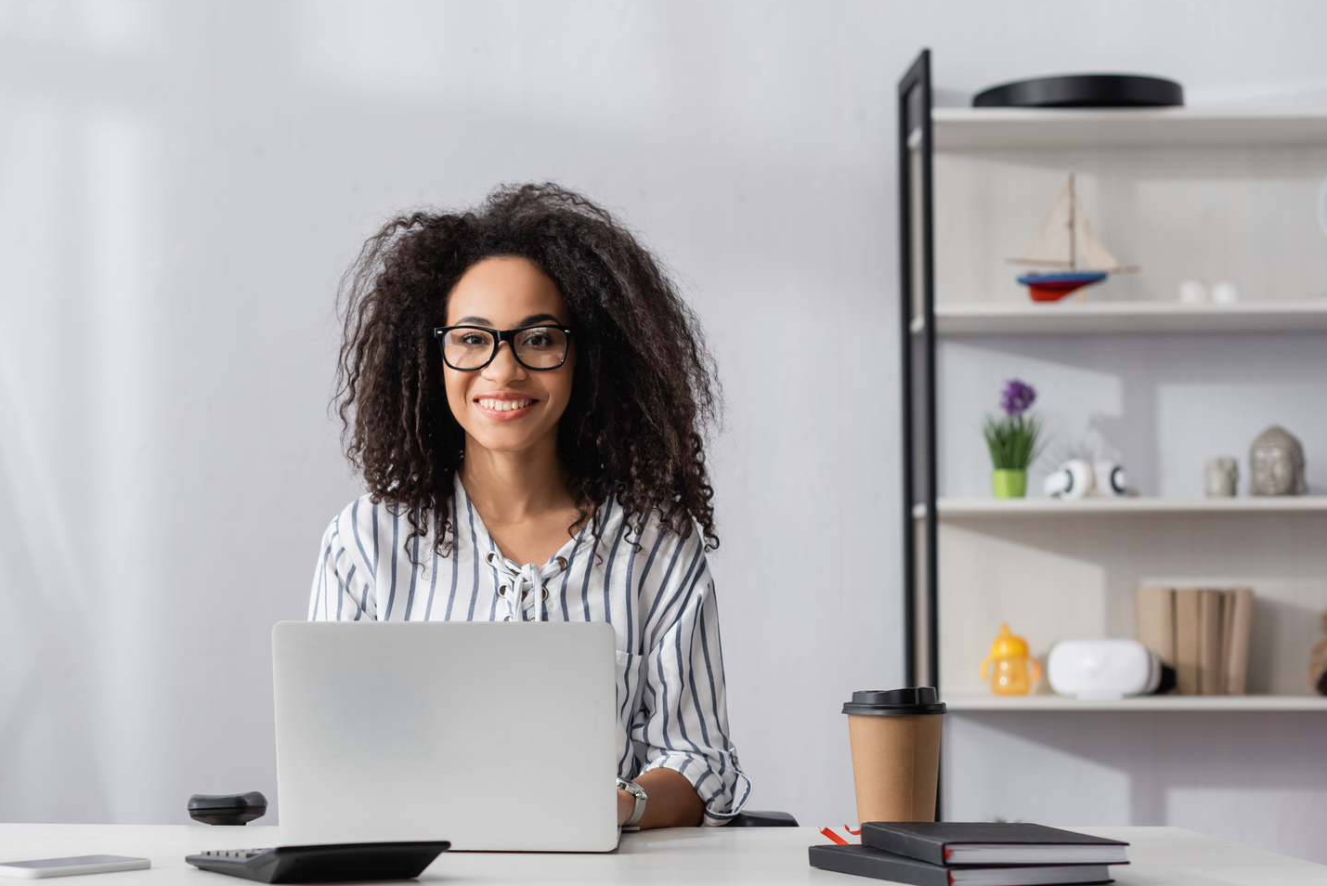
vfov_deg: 19.5
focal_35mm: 70
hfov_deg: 28.6
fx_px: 2581
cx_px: 407
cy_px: 458
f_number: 3.5
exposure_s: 1/200
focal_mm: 50
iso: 125
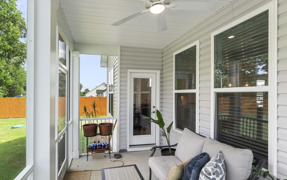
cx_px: 128
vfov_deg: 62.1
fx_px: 149
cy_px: 99
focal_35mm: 19
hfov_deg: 87.7
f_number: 8
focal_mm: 14
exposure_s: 1/80
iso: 800
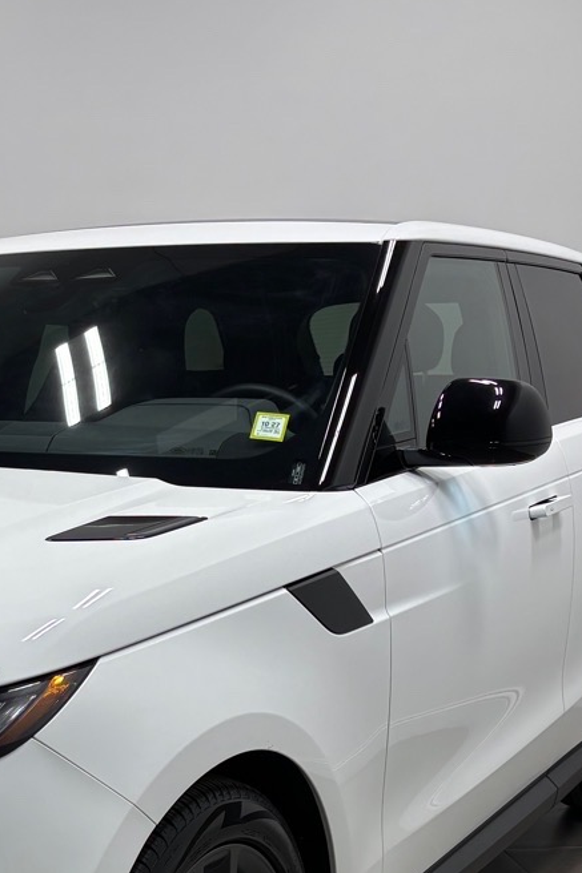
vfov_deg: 29.8
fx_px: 1601
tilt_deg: -13.0
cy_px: 708
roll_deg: +0.9
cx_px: 5
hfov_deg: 20.0
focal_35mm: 66
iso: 50
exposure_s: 1/338
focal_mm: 5.96
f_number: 1.6
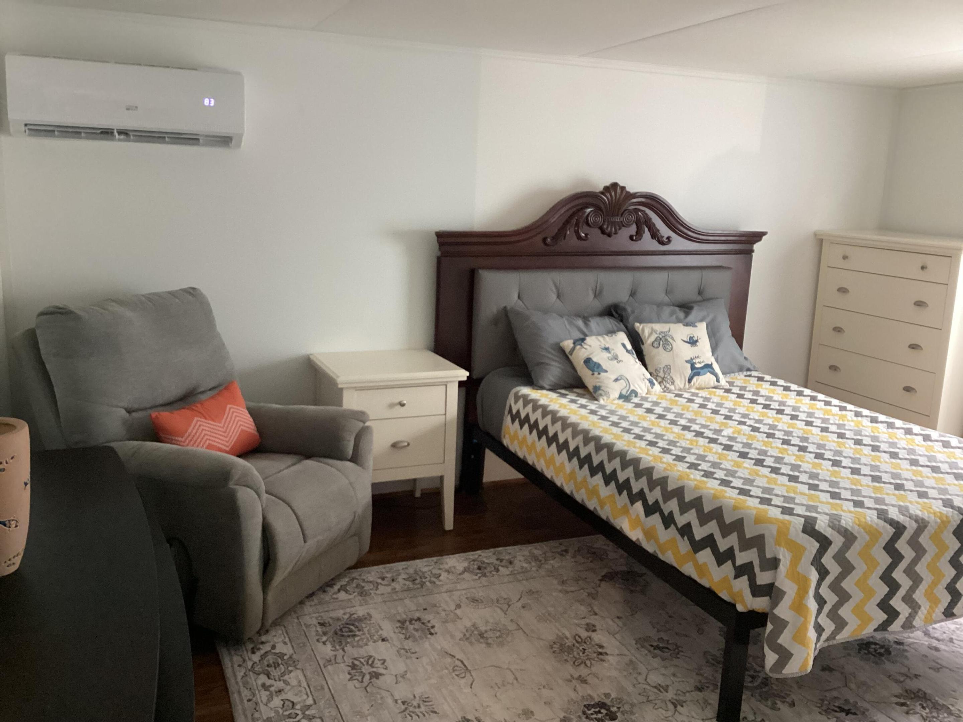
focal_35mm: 31
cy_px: 361
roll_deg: -2.4
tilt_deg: -13.3
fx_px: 862
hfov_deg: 58.4
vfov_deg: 45.4
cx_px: 482
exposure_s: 1/40
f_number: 2.4
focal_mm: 3.3
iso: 320
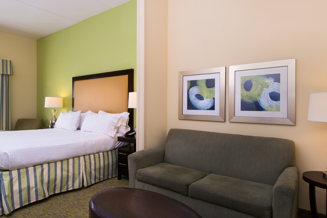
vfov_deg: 53.2
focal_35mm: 24
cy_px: 106
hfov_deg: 73.7
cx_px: 161
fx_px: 218
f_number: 13
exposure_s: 1/250
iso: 400
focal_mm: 19
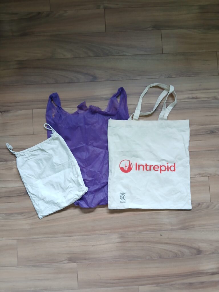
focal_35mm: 26
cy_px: 146
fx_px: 219
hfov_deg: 53.1
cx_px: 110
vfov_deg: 67.3
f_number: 1.8
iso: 200
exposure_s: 1/30
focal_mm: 3.98
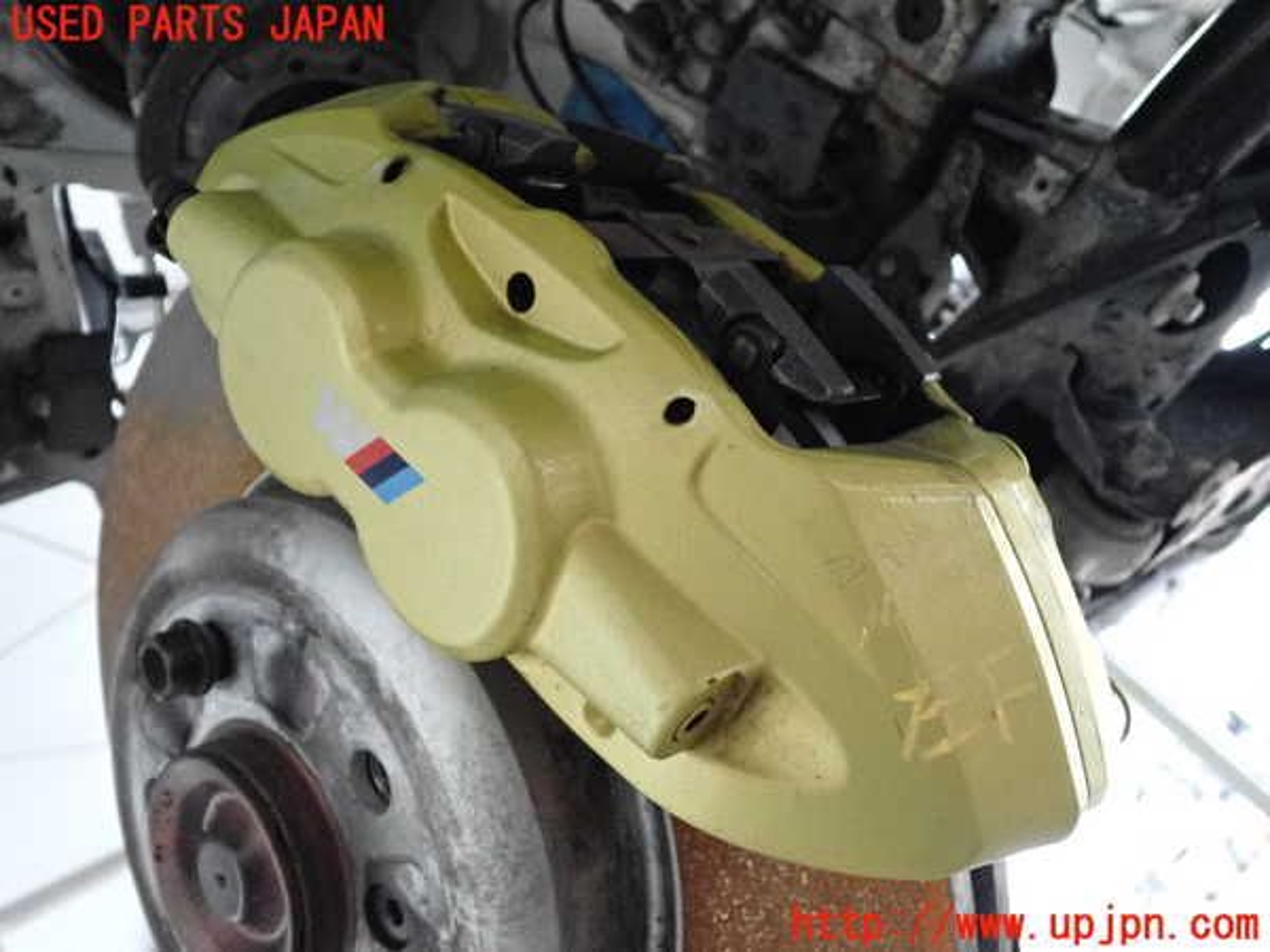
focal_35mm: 30
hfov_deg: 60.0
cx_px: 635
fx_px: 1101
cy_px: 476
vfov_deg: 46.8
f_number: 2.3
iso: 2000
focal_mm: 5.4
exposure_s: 1/125
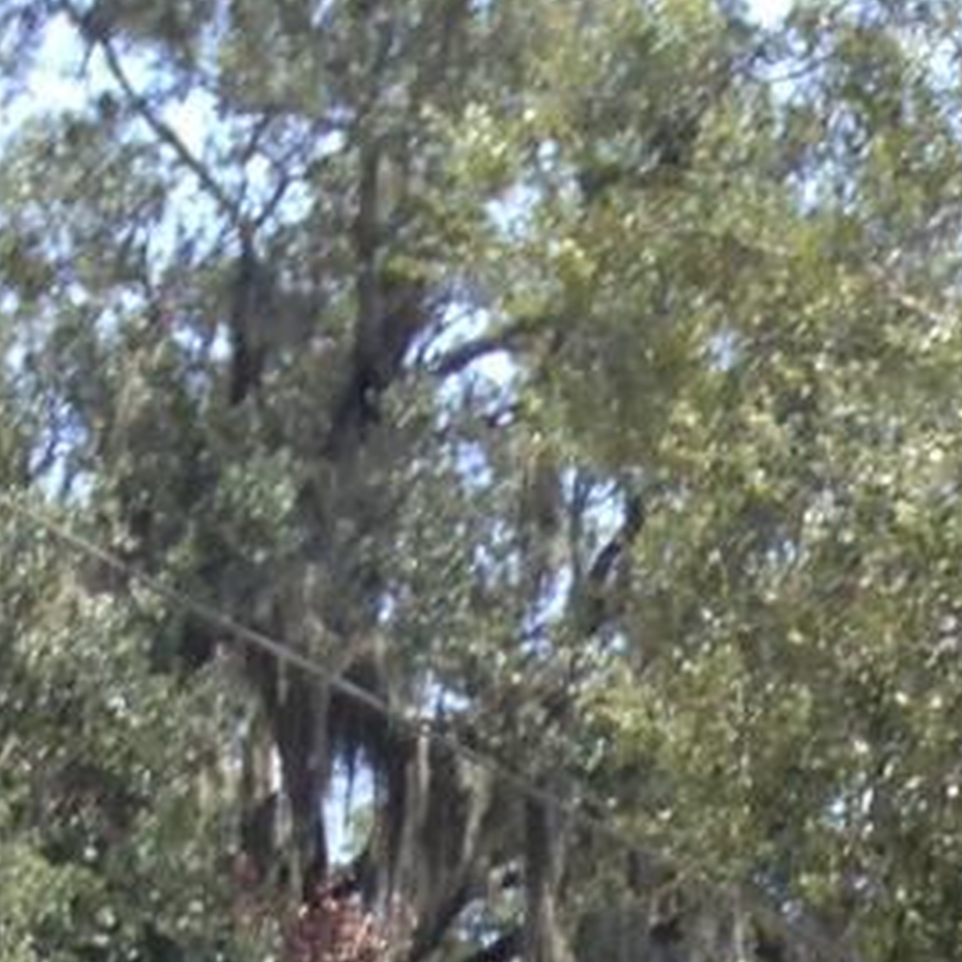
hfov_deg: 7.9
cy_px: 3477
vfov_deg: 6.8
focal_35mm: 216
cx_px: 1521
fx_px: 6791
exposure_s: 1/414
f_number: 2.4
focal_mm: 4.12
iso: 50
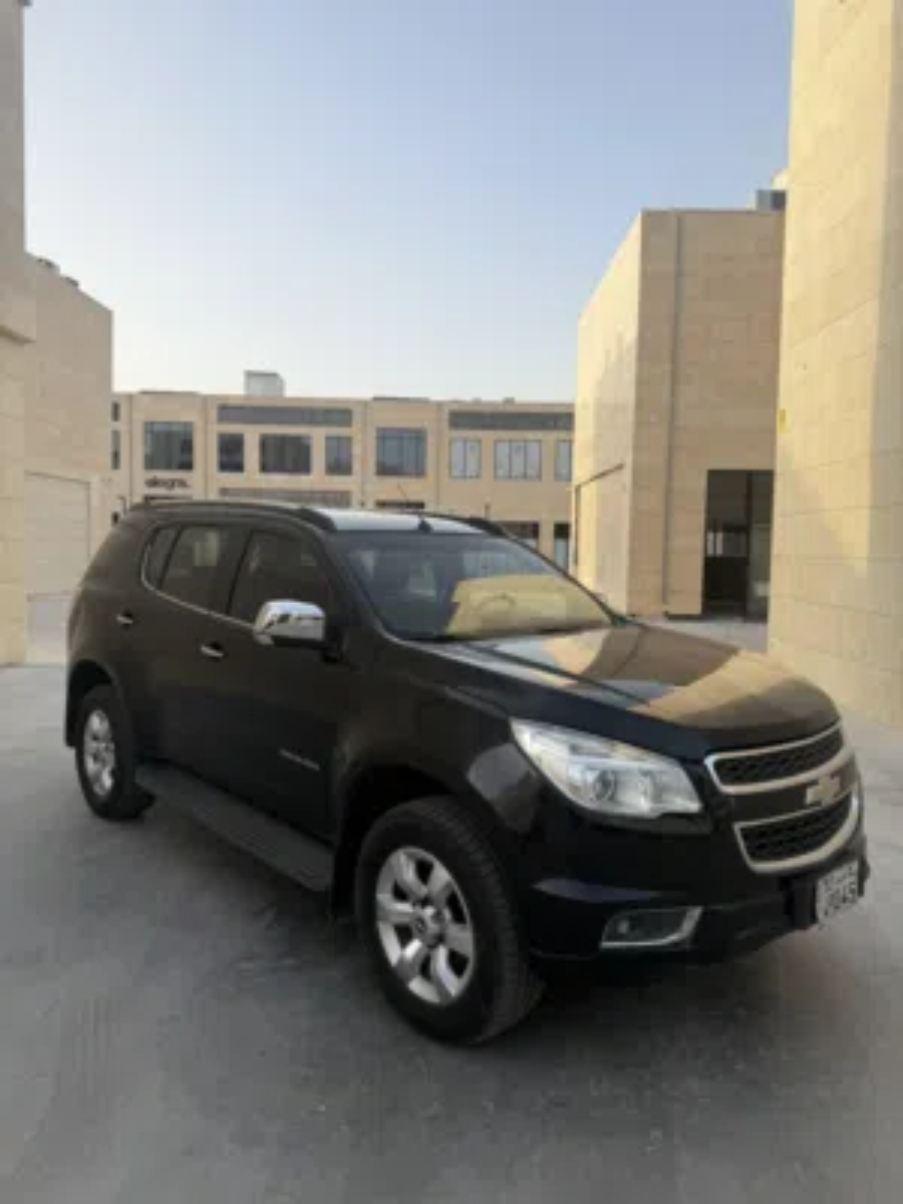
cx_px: 452
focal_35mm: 24
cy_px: 602
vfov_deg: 71.6
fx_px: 835
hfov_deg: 56.8
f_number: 1.78
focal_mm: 6.76
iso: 80
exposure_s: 1/1553
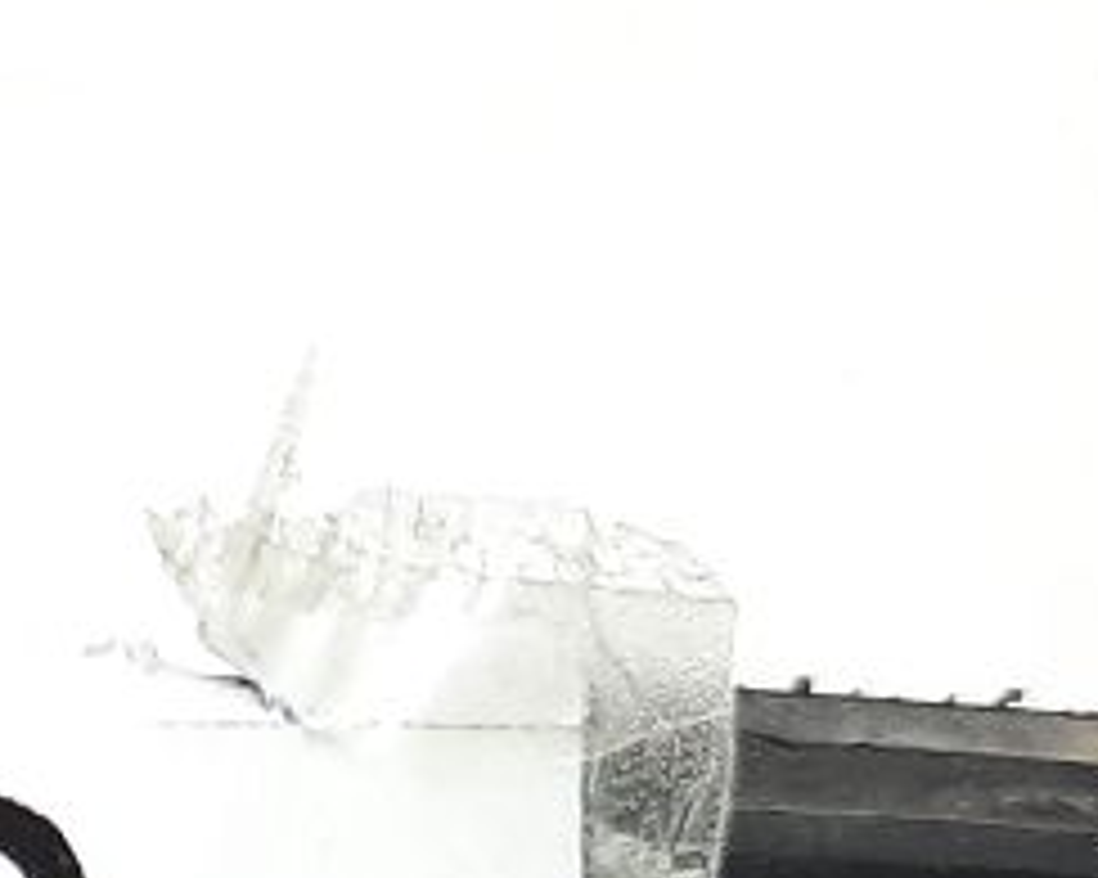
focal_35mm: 120
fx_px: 3898
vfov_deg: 12.3
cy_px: 1243
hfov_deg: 14.1
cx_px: -922
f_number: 2
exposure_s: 1/50
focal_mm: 4.6
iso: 80
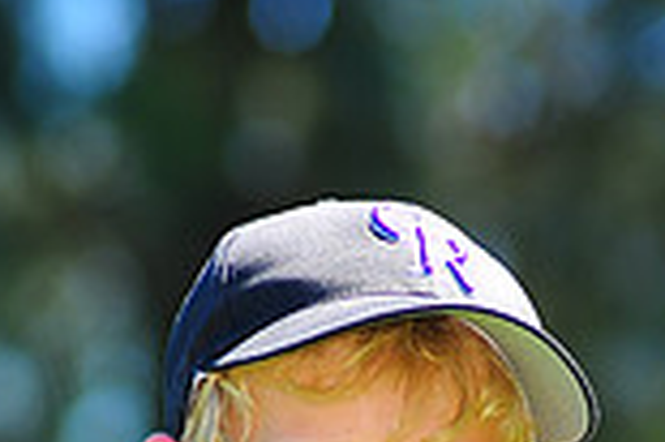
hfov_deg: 3.1
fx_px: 12419
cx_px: 360
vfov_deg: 2.0
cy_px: 777
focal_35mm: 673
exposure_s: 1/320
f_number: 5
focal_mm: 180
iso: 200
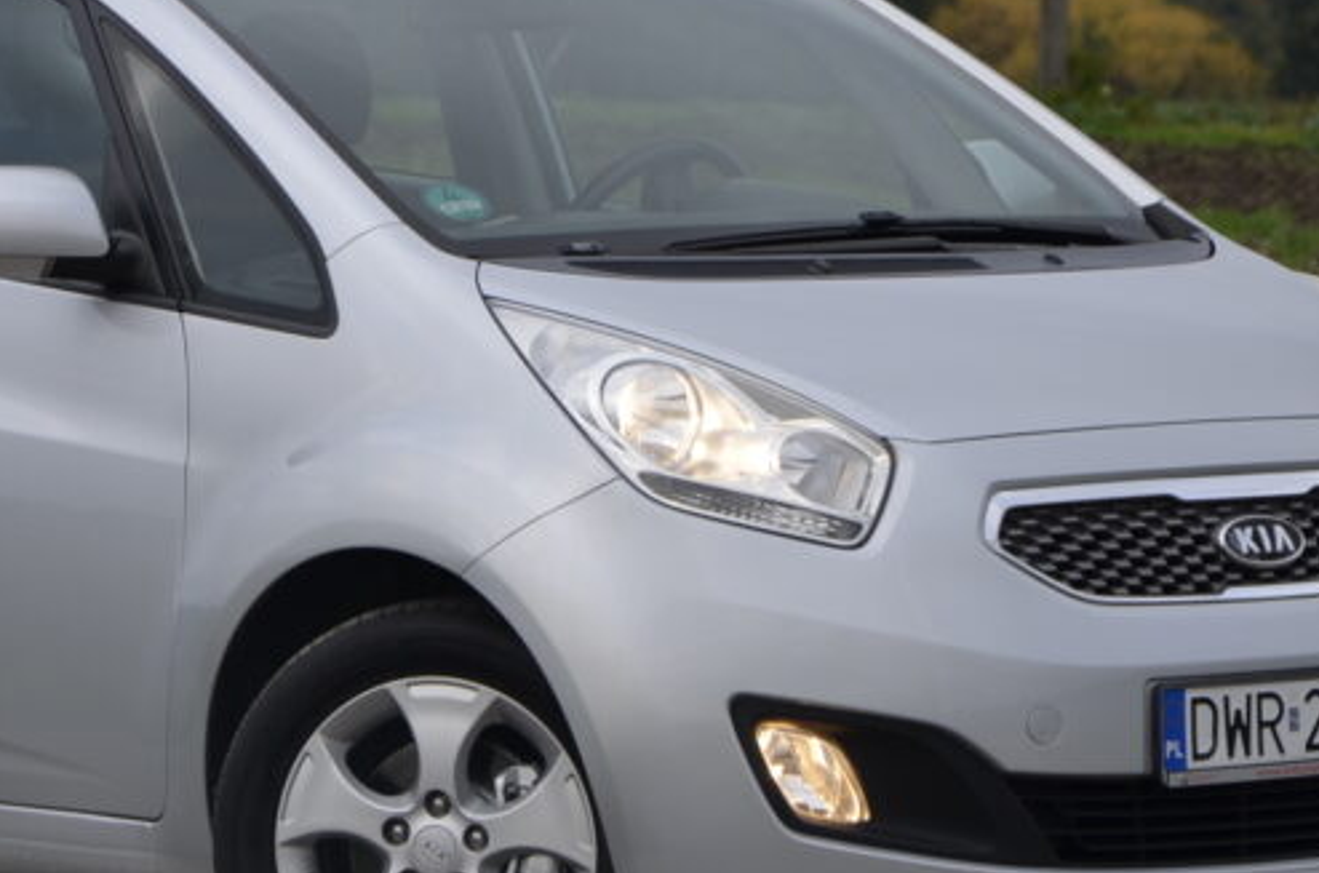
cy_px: 184
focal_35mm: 280
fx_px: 10236
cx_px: 355
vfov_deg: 4.9
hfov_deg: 7.4
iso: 200
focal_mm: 90
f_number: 7.1
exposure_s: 1/200
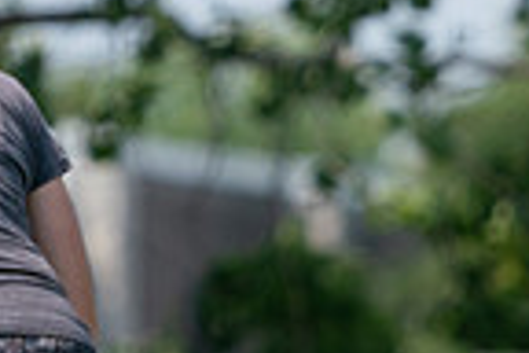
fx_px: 25361
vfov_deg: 0.8
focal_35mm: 1726
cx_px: 827
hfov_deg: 1.2
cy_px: 535
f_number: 6.3
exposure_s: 1/4000
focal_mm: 430
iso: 1250
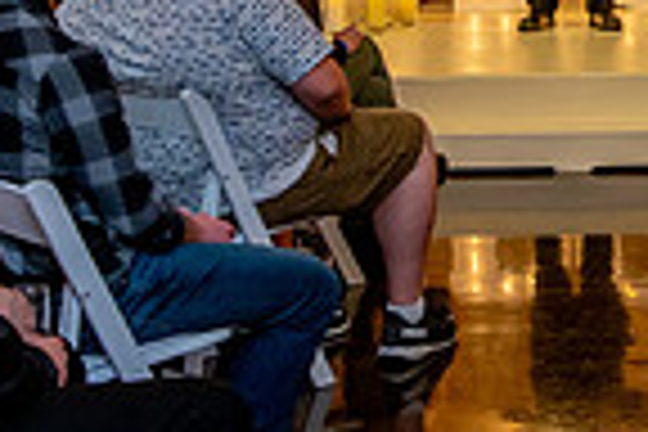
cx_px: 698
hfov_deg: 16.5
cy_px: -58
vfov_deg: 11.2
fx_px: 2178
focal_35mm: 121
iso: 2500
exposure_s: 1/160
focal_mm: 30
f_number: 4.5
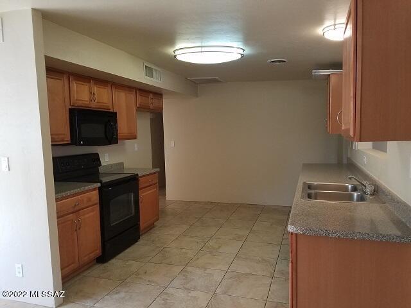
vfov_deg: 53.1
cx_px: 206
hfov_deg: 67.3
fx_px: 309
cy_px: 154
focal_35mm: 26
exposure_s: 1/60
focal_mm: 4.2
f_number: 1.7
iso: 160
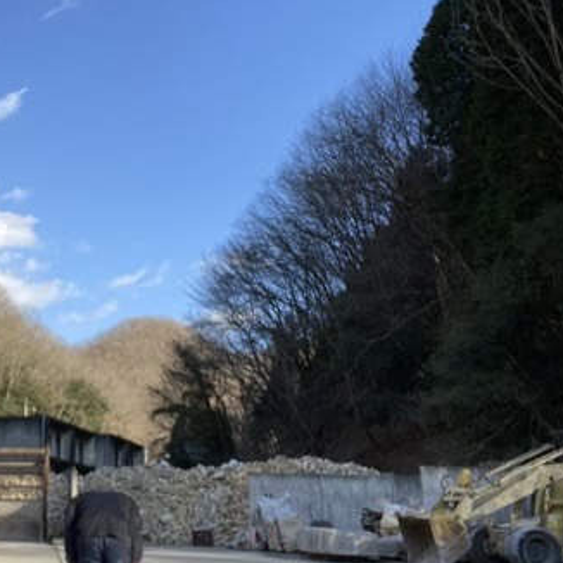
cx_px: 62
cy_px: 245
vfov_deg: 32.7
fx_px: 957
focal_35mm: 52
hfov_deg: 31.3
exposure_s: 1/541
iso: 25
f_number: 2.2
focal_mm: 2.71
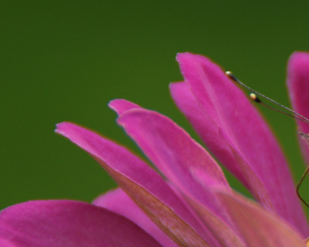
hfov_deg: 2.3
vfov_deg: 1.8
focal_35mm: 848
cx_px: 400
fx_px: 7755
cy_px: 194
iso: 125
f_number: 6.3
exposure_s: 1/320
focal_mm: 200
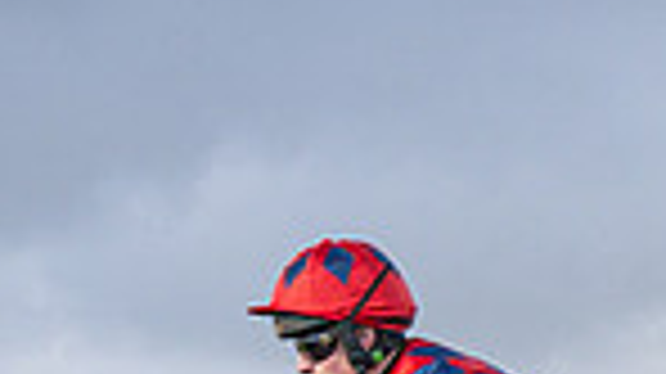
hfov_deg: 8.3
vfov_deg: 4.7
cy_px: 1073
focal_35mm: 246
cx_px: 1415
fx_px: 4341
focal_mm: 35
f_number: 4
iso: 400
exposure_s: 1/1600
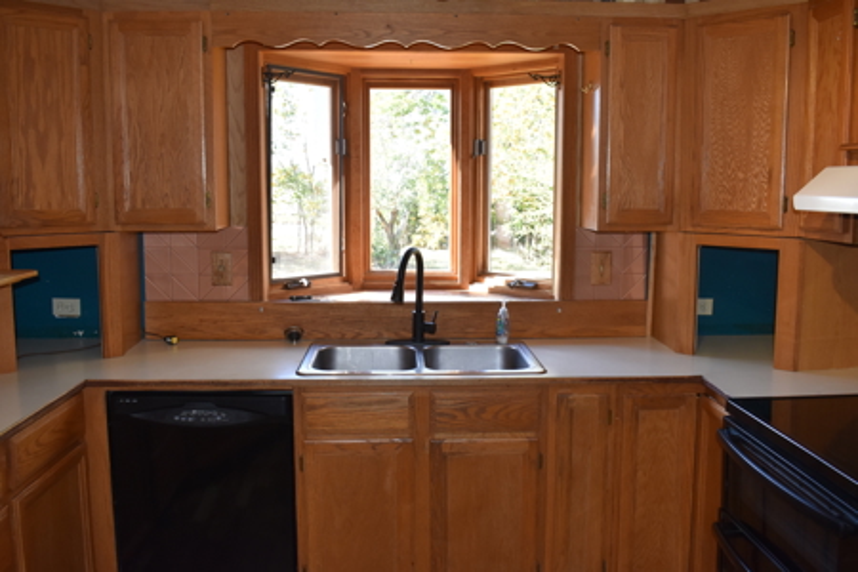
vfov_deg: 41.7
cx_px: 429
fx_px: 751
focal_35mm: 32
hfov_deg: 59.5
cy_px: 286
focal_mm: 21
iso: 720
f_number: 5.6
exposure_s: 1/125
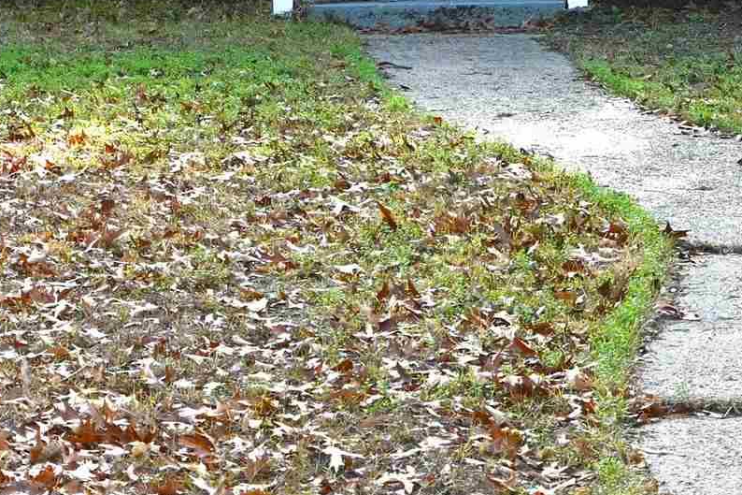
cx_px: 195
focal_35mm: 148
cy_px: -262
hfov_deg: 13.8
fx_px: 3049
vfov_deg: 9.0
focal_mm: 25.5
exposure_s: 1/250
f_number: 5.6
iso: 140
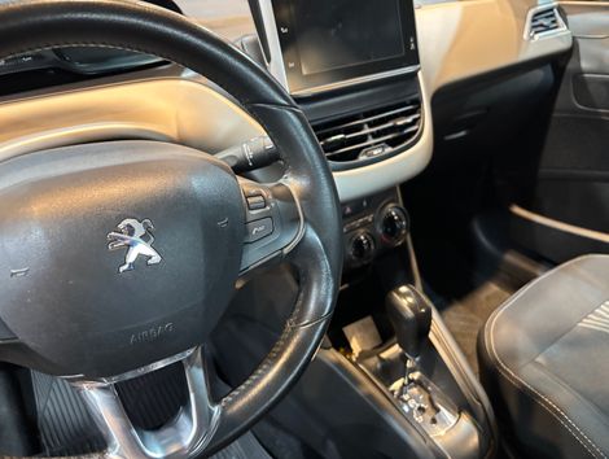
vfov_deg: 53.2
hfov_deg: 67.2
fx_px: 458
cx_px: 304
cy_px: 230
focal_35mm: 26
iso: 500
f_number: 1.6
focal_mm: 5.96
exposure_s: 1/40
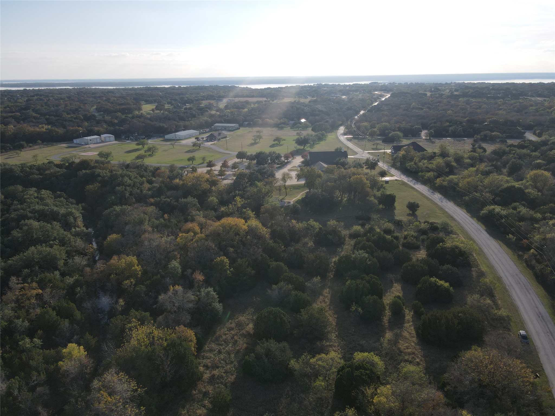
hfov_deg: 71.6
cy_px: 208
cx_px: 278
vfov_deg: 56.8
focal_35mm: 24
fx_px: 385
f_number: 2.8
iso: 100
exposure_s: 1/800
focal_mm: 4.5
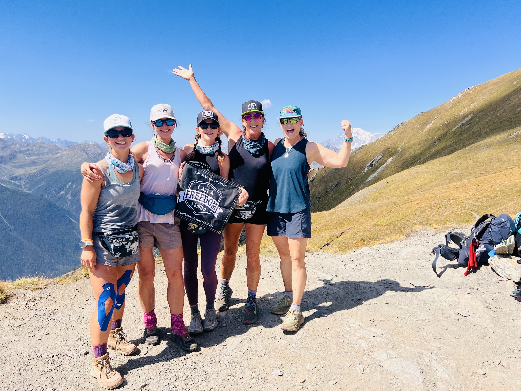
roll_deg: -1.7
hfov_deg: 67.3
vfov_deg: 53.1
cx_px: 260
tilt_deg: -6.1
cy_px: 196
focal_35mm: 26
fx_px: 391
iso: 50
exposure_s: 1/3704
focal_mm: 5.7
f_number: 1.5
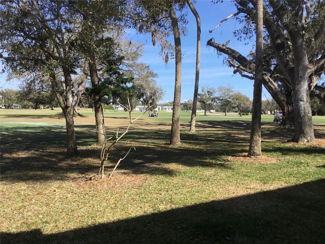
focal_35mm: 31
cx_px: 162
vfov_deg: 45.4
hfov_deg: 58.4
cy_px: 122
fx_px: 291
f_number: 2.4
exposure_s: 1/994
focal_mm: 3.3
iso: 25
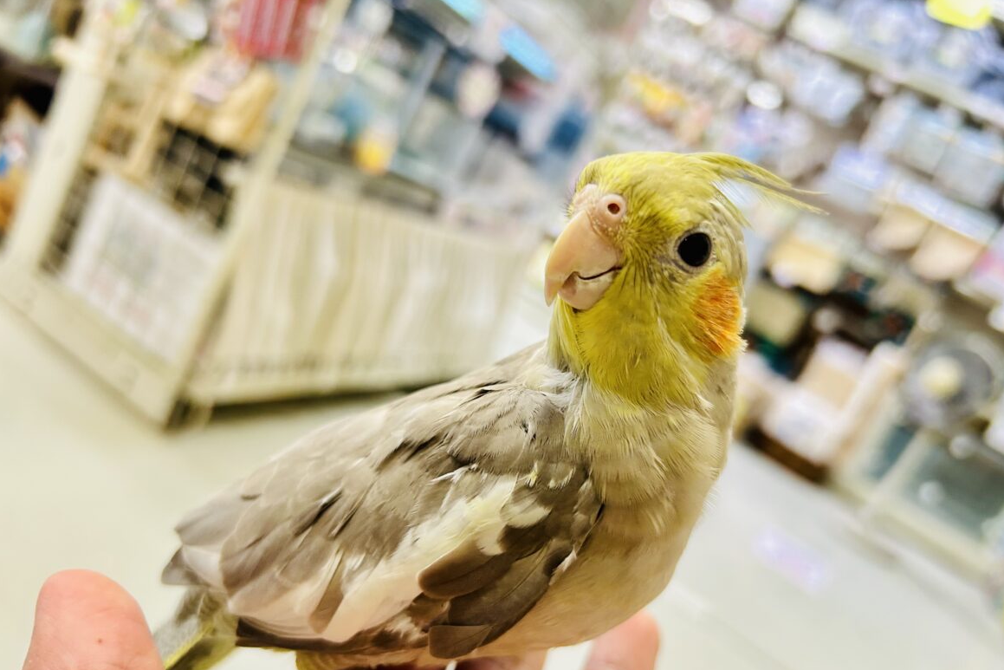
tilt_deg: -13.7
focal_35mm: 28
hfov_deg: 65.5
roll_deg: -26.8
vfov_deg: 46.3
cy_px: 385
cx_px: 515
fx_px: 781
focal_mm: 5.7
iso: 200
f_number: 1.5
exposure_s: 1/50
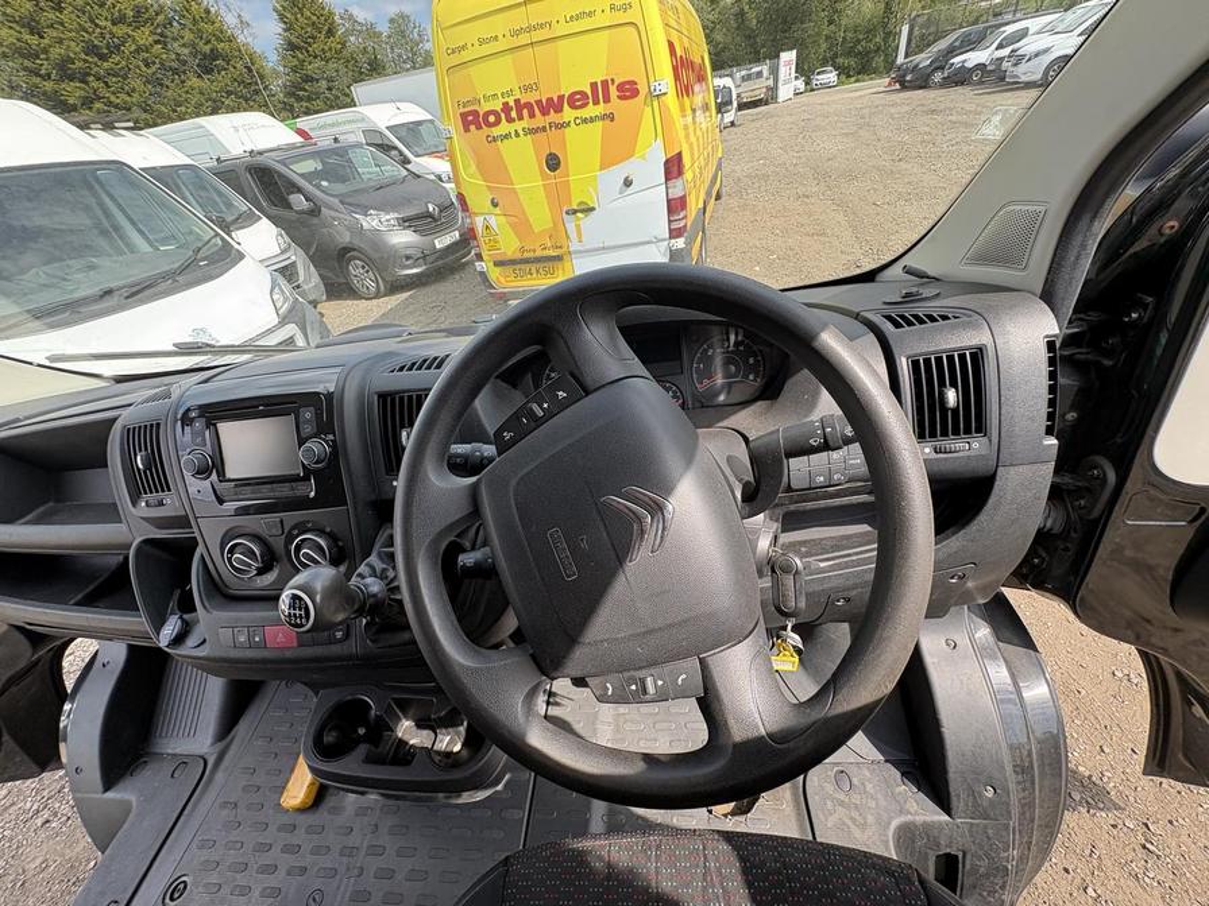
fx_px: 489
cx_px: 604
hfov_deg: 102.1
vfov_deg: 85.7
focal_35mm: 14
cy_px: 453
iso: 40
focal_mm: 2.22
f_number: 2.2
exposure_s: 1/200
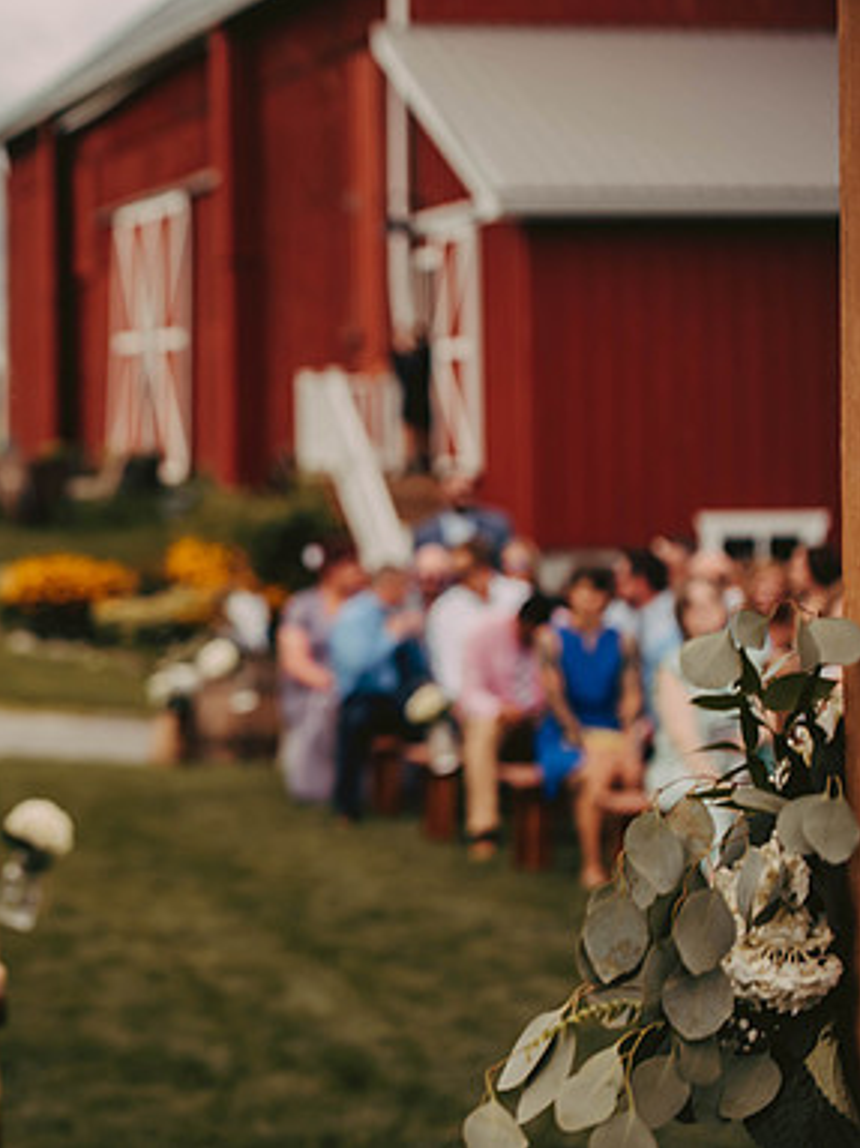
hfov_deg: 14.3
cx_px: -6
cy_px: 571
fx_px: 3381
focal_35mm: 102
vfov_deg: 19.3
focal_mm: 70
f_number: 2.8
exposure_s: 1/2000
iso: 200
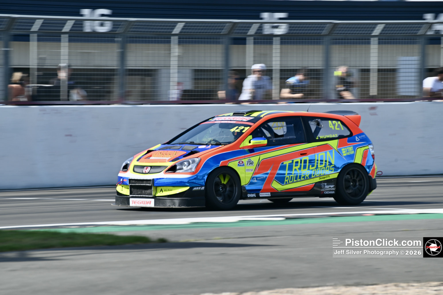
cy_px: 148
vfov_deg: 5.7
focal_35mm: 240
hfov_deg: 8.6
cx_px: 222
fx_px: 2951
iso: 200
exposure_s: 1/400
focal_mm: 240
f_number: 10
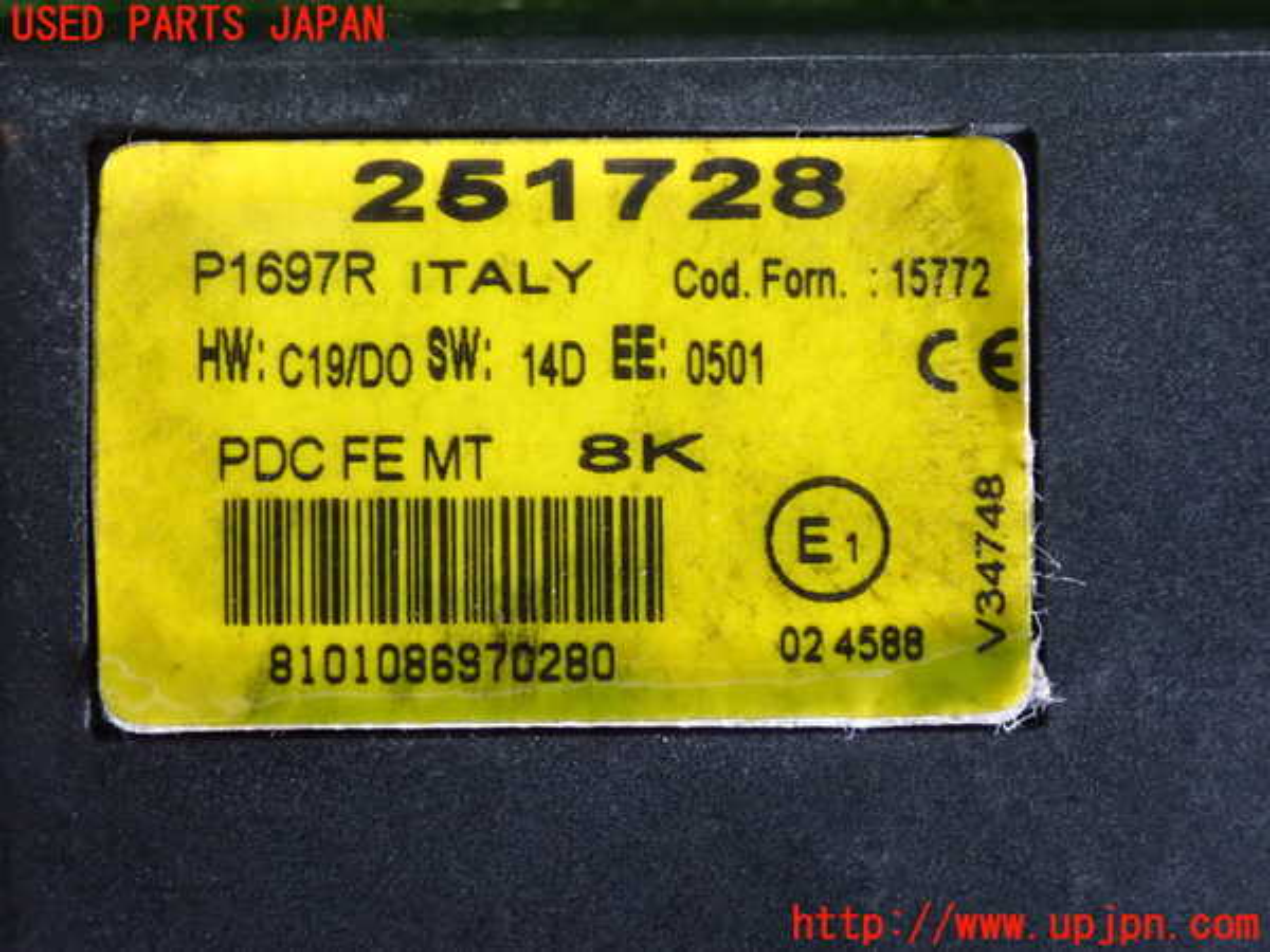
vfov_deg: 20.7
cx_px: 635
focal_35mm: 71
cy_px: 476
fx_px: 2605
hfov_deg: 27.4
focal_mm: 12.73
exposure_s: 1/40
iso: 1600
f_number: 3.9
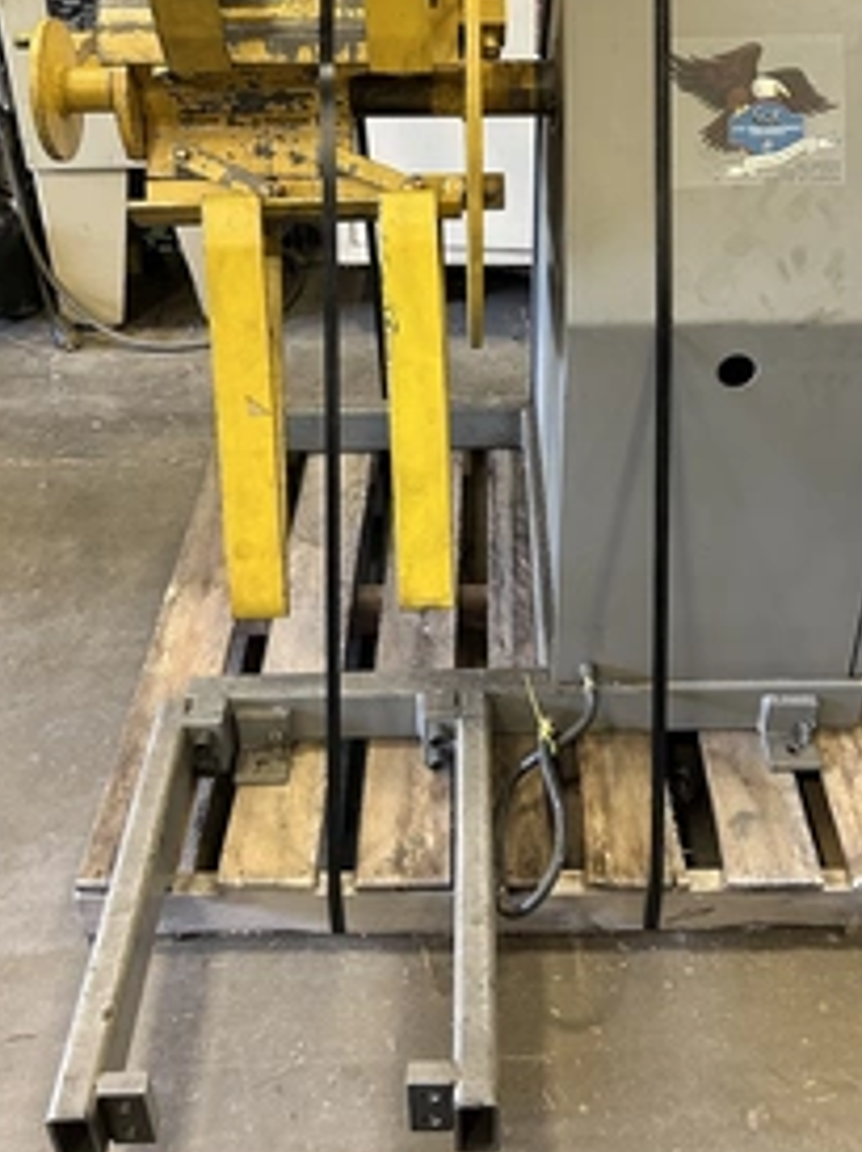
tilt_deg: -31.6
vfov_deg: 47.8
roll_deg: +0.6
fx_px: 1264
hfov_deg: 37.6
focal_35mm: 38
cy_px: 341
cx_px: 500
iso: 250
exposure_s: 1/60
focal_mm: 5.7
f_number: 1.5
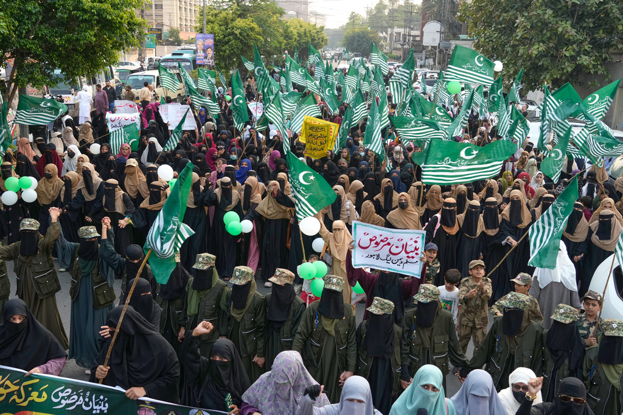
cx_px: 312
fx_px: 605
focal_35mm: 35
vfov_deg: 37.8
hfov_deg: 54.4
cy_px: 208
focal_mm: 35
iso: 640
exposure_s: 1/500
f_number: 5
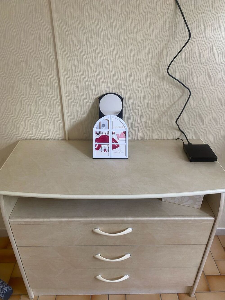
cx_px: 112
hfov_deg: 53.1
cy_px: 150
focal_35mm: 26
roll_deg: +0.8
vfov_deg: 67.3
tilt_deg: -30.8
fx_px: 225
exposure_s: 1/64
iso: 125
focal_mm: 4.25
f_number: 1.8
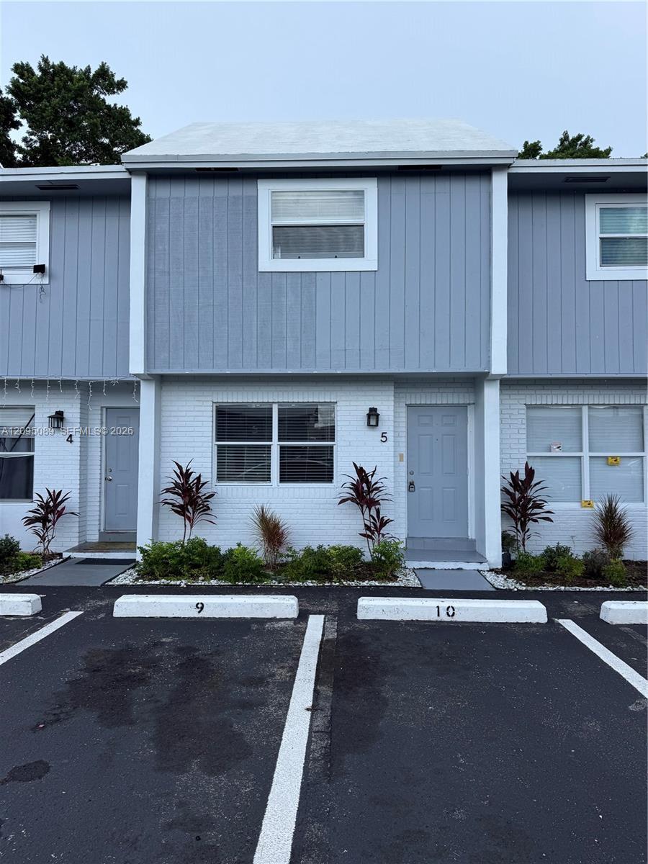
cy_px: 432
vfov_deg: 71.6
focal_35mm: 24
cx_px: 324
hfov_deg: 56.8
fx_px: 599
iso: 80
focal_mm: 6.76
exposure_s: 1/1770
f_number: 1.78
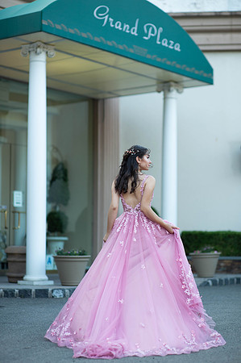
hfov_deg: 16.0
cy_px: 182
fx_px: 855
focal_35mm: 85
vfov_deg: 23.9
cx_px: 120
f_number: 2
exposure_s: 1/640
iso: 250
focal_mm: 85
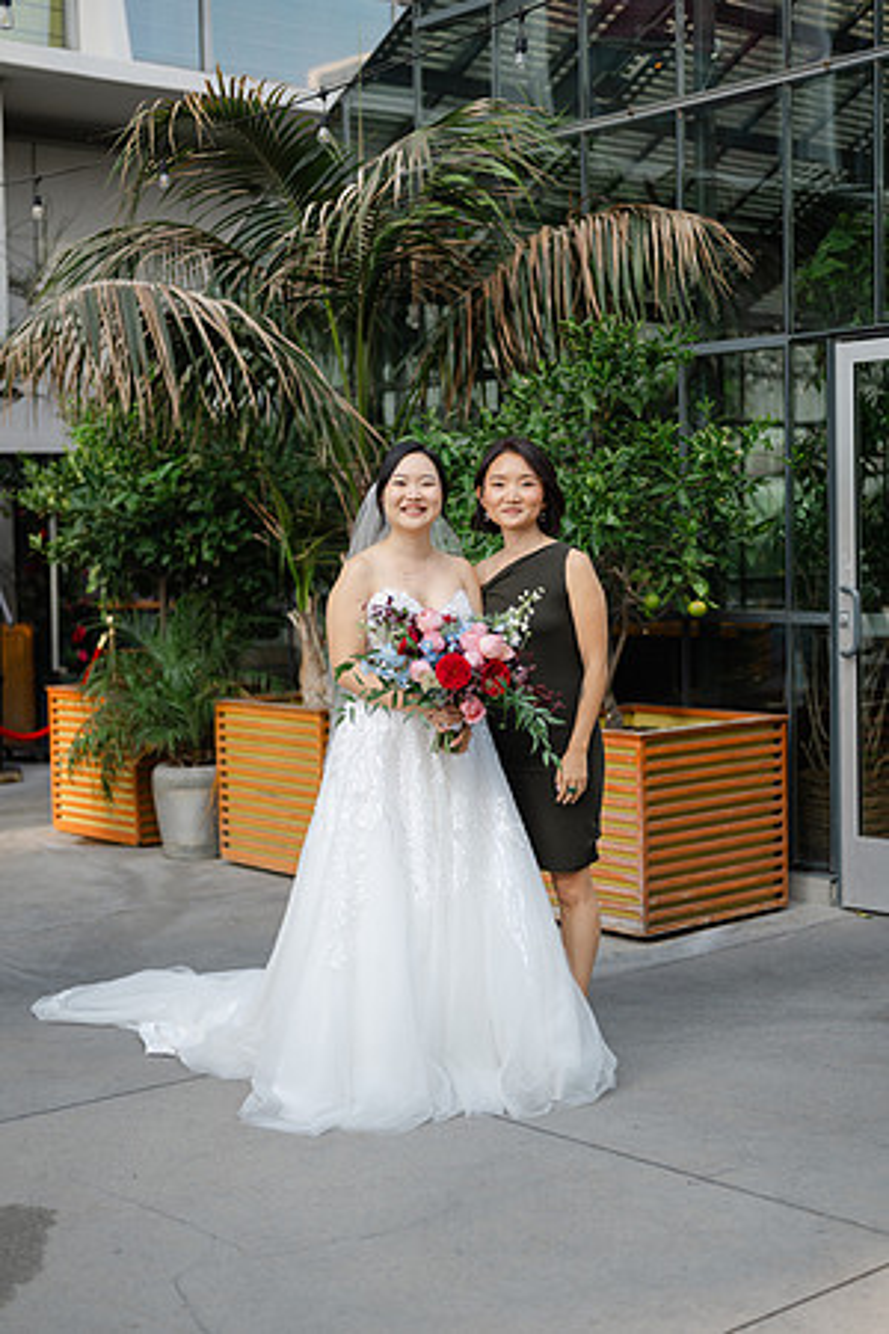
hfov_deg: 27.0
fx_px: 1852
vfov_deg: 39.6
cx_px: 444
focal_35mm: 50
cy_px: 667
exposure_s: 1/500
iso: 80
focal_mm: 50
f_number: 2
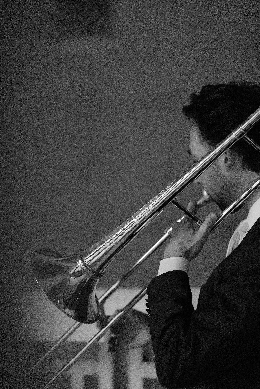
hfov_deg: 16.1
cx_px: 130
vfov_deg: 23.9
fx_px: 921
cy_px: 194
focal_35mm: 85
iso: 16000
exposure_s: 1/250
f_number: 1.8
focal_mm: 85
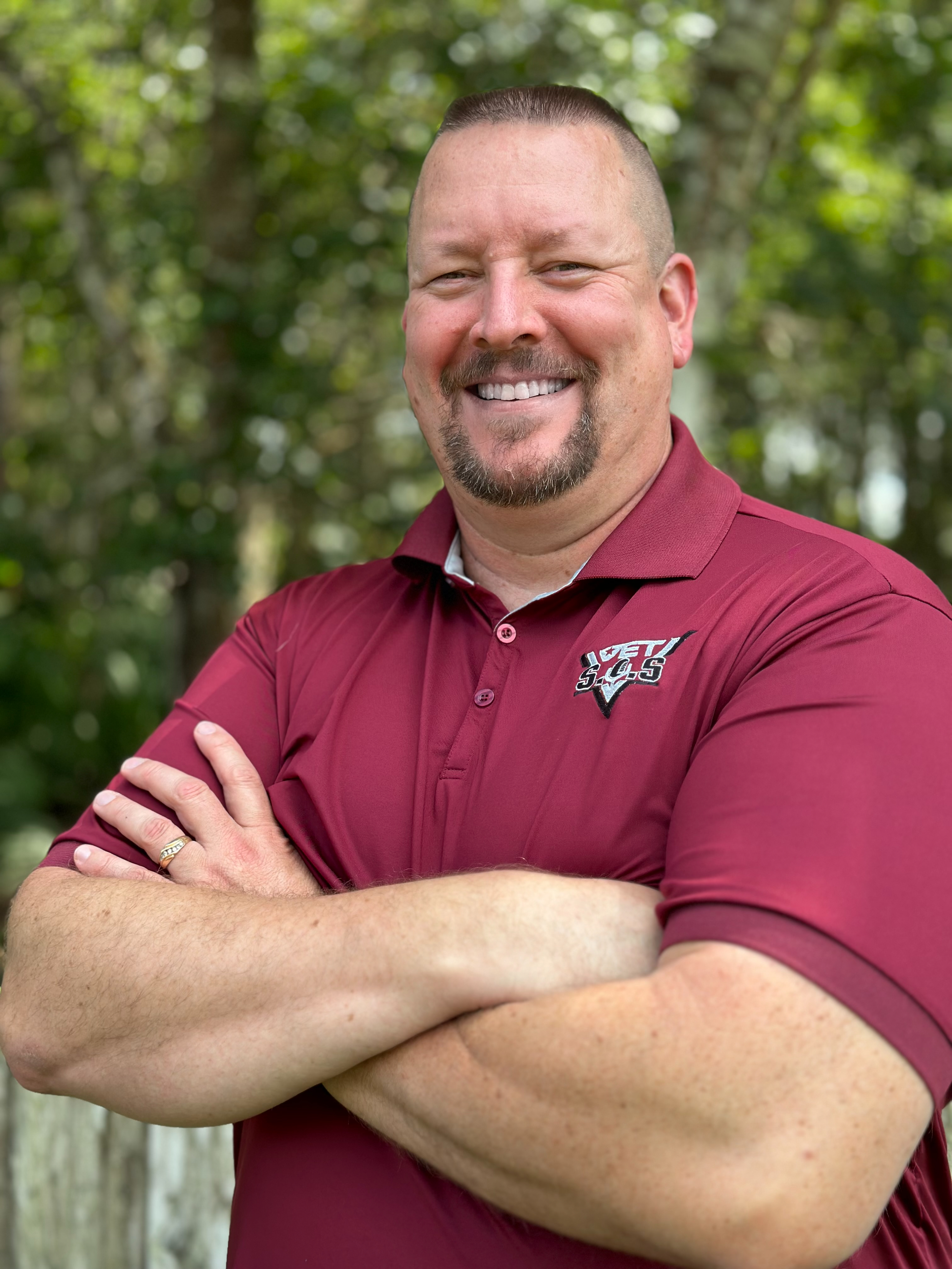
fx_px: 1760
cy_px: 634
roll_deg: -0.1
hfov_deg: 30.3
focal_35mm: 48
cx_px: 476
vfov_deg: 39.7
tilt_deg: -2.0
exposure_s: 1/872
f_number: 1.78
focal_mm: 6.86
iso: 80
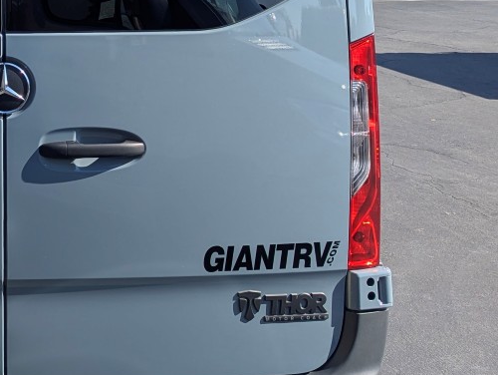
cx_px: -18
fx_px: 965
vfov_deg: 20.8
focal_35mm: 67
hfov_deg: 27.1
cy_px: -47
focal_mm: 6.81
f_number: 1.85
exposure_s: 1/1715
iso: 45
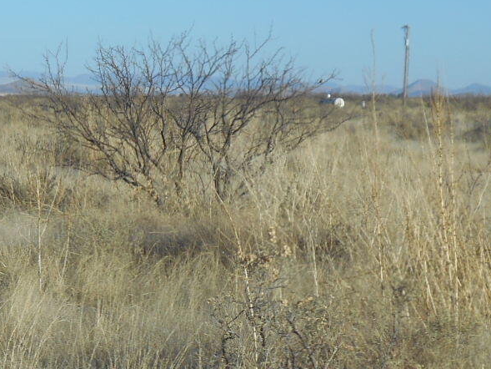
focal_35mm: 133
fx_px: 1887
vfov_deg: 11.1
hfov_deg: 14.4
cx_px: -98
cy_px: 336
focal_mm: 8.8
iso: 80
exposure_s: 1/1000
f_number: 4.5
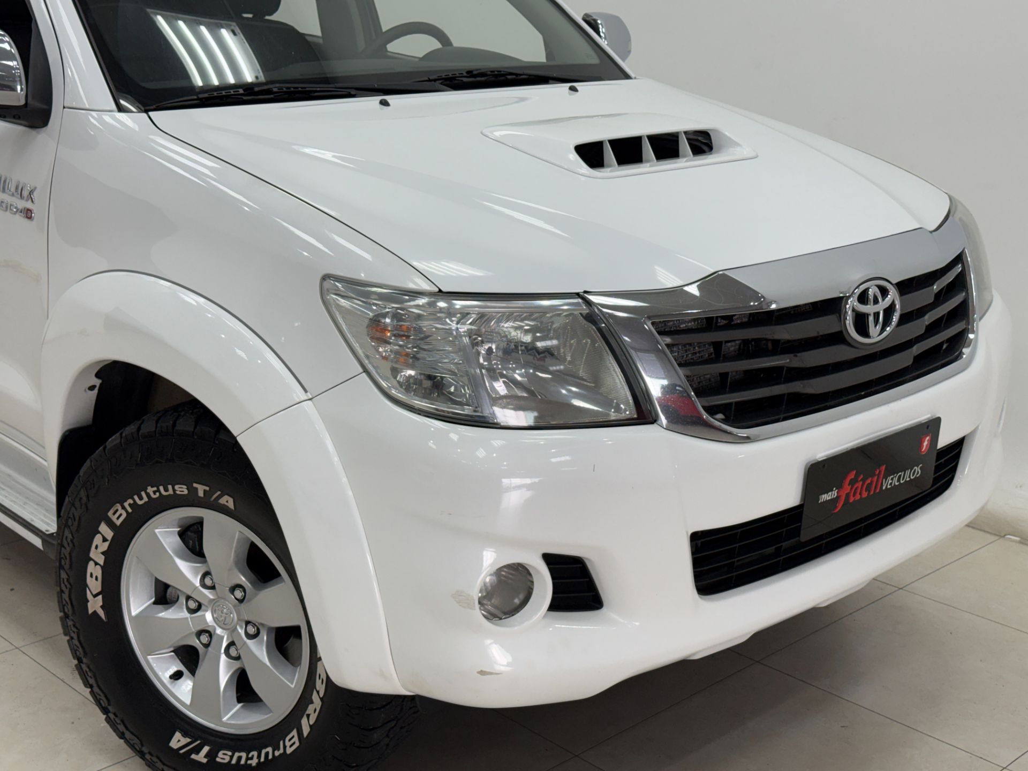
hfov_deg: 39.7
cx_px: 514
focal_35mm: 48
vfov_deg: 30.3
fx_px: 1425
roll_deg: -0.8
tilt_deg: -16.3
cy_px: 386
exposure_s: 1/120
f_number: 1.78
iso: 50
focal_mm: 6.76
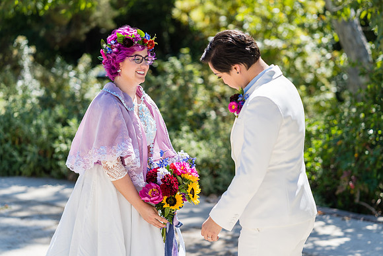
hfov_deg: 23.9
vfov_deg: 16.1
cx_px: 192
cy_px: 128
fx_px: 904
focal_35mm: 85
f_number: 2.8
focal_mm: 85
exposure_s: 1/640
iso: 100
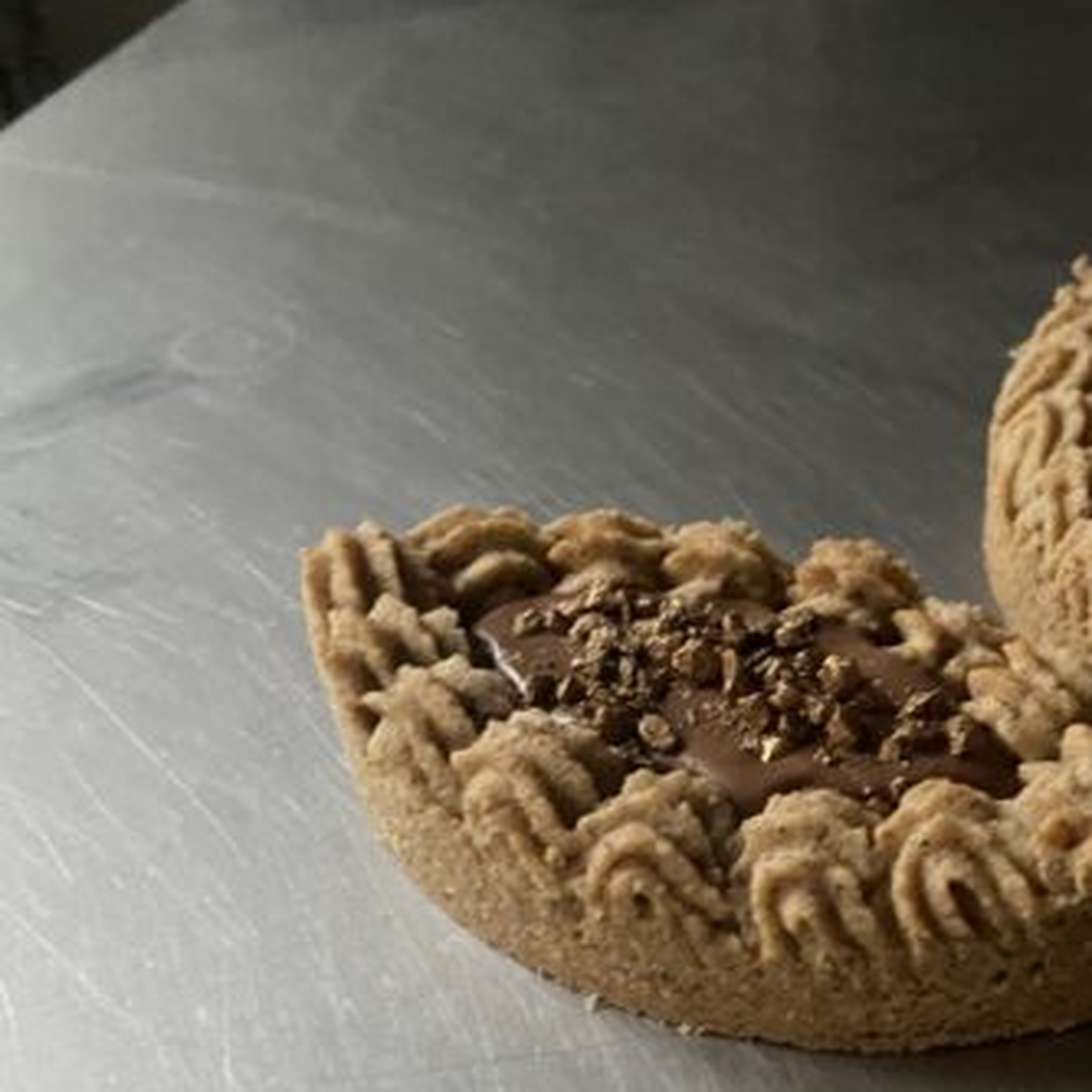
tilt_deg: -43.1
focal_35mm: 46
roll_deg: +0.8
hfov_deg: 35.1
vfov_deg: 36.1
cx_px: 936
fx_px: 1642
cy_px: 790
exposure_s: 1/30
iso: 1000
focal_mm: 4.25
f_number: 1.8
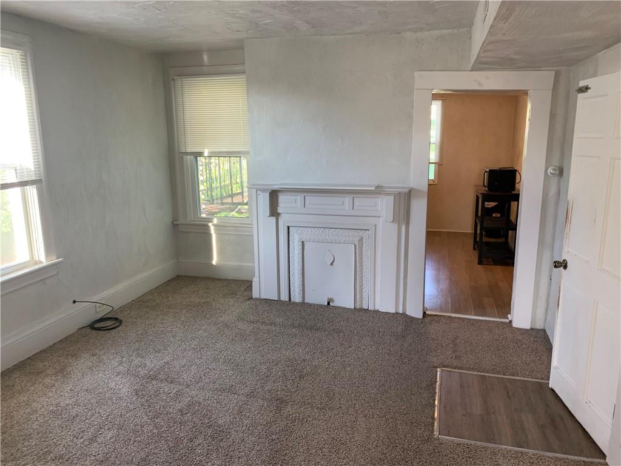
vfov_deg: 53.1
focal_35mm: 26
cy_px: 233
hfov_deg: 67.3
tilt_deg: -12.8
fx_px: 466
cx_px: 310
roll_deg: +0.4
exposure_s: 1/60
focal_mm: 4.25
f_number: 1.8
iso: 160
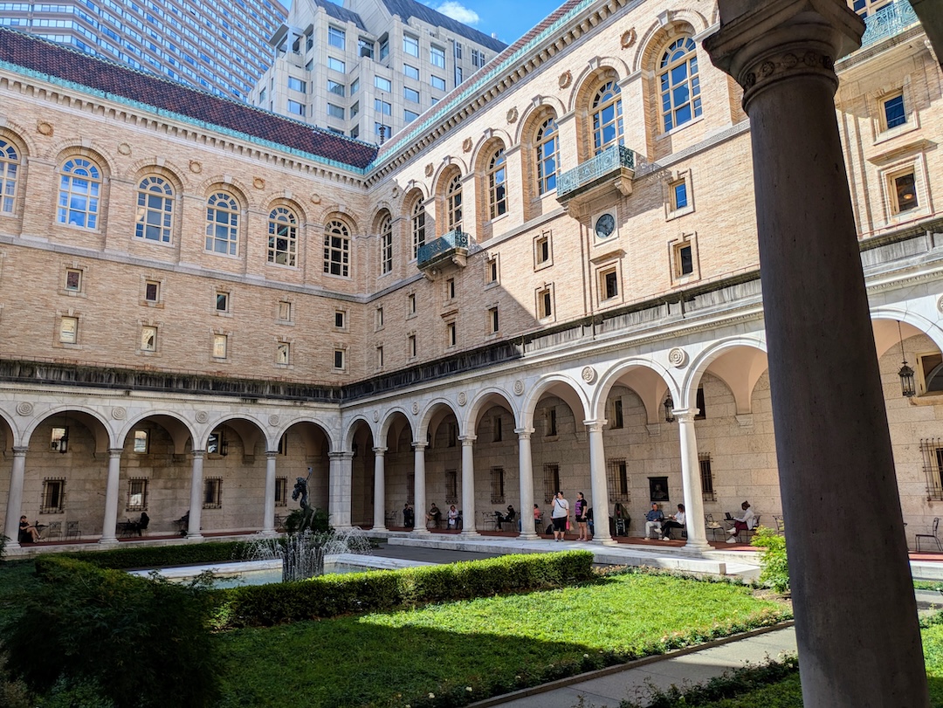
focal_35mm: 25
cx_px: 472
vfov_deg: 54.9
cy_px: 354
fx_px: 681
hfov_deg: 69.4
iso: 44
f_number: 1.89
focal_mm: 5.43
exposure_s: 1/1247
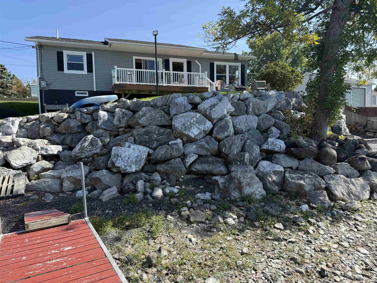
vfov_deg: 56.8
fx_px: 261
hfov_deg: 71.6
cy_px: 142
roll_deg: +1.3
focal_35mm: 24
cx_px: 188
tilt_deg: -2.6
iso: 80
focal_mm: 6.76
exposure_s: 1/1770
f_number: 1.78
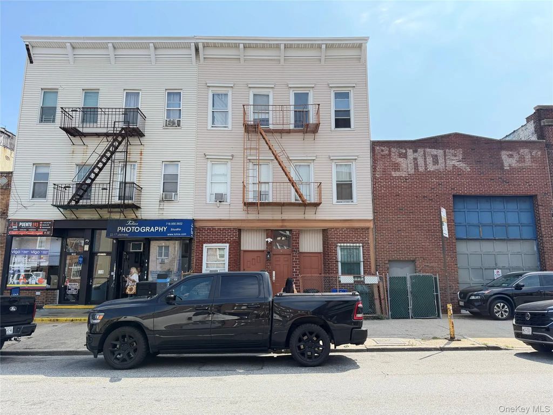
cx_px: 276
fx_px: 383
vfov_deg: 56.8
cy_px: 208
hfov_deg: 71.6
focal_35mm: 24
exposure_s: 1/2703
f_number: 1.78
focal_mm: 6.76
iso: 100
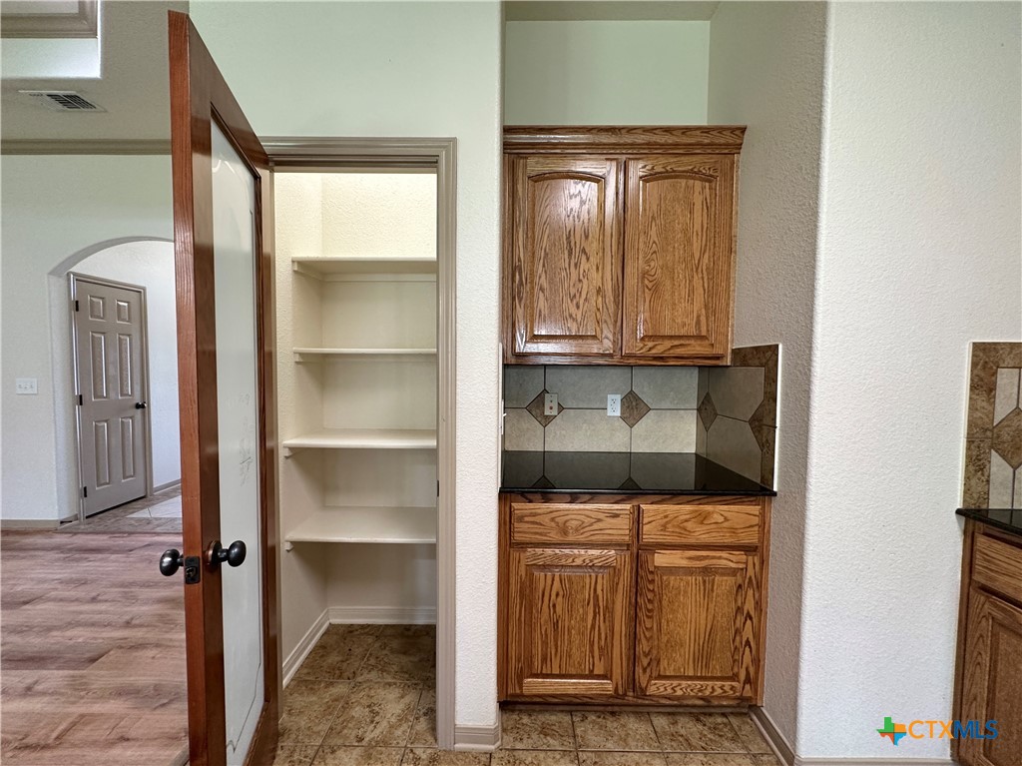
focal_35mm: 14
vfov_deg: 85.6
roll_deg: +0.7
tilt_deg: -2.9
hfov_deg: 102.1
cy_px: 383
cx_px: 511
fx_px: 413
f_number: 2.2
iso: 200
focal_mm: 2.22
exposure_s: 1/60
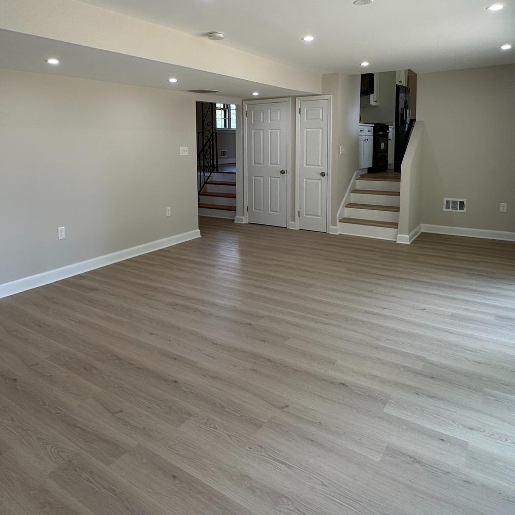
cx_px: 236
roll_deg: +0.7
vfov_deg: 61.8
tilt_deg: -3.5
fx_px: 421
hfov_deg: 62.8
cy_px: 184
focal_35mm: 25
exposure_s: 1/120
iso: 64
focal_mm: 2.22
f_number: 2.2
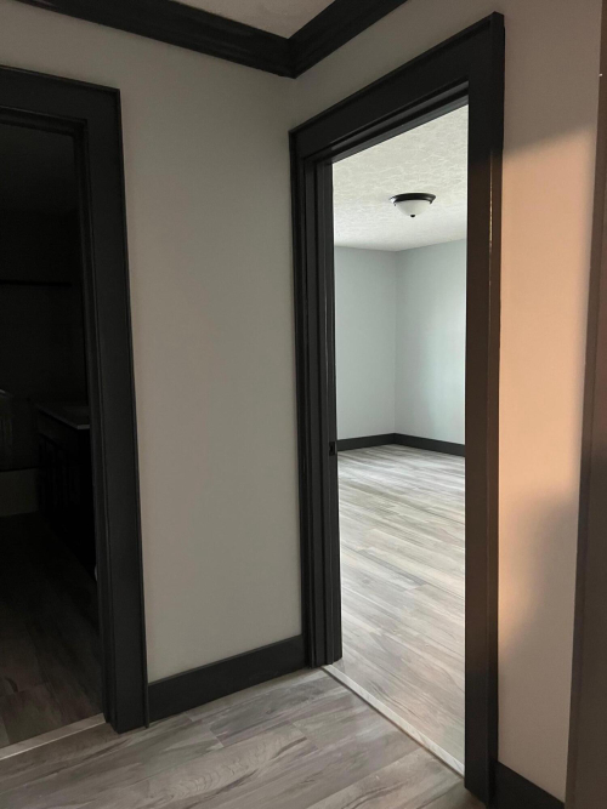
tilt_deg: -5.4
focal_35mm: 26
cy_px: 404
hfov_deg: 53.0
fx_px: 608
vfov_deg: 67.3
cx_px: 304
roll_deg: +2.5
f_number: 1.5
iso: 500
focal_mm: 5.7
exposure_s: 1/30
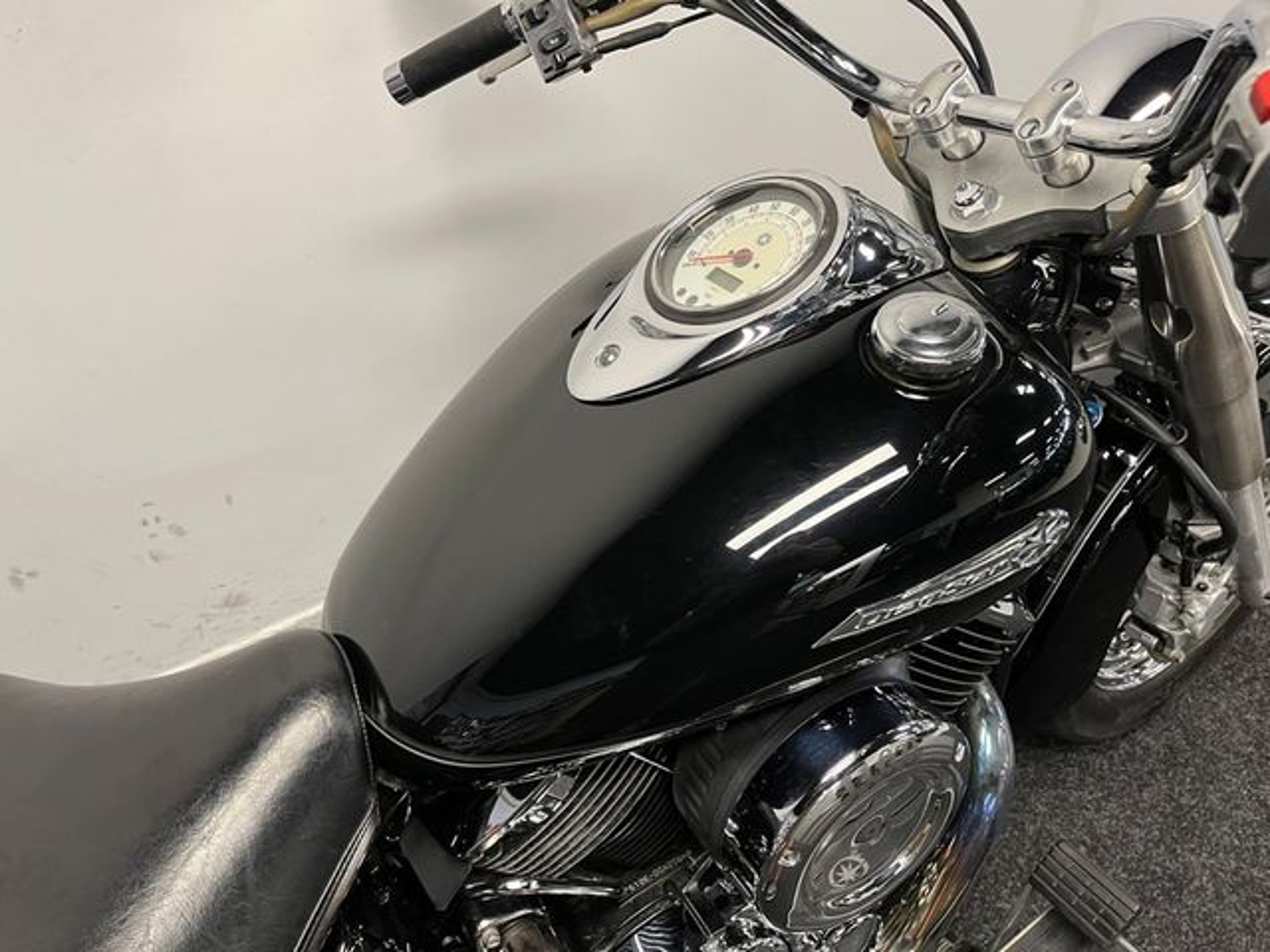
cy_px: 476
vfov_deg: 53.1
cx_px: 635
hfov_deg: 67.3
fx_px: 954
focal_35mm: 26
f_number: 1.6
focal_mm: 5.1
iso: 125
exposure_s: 1/50
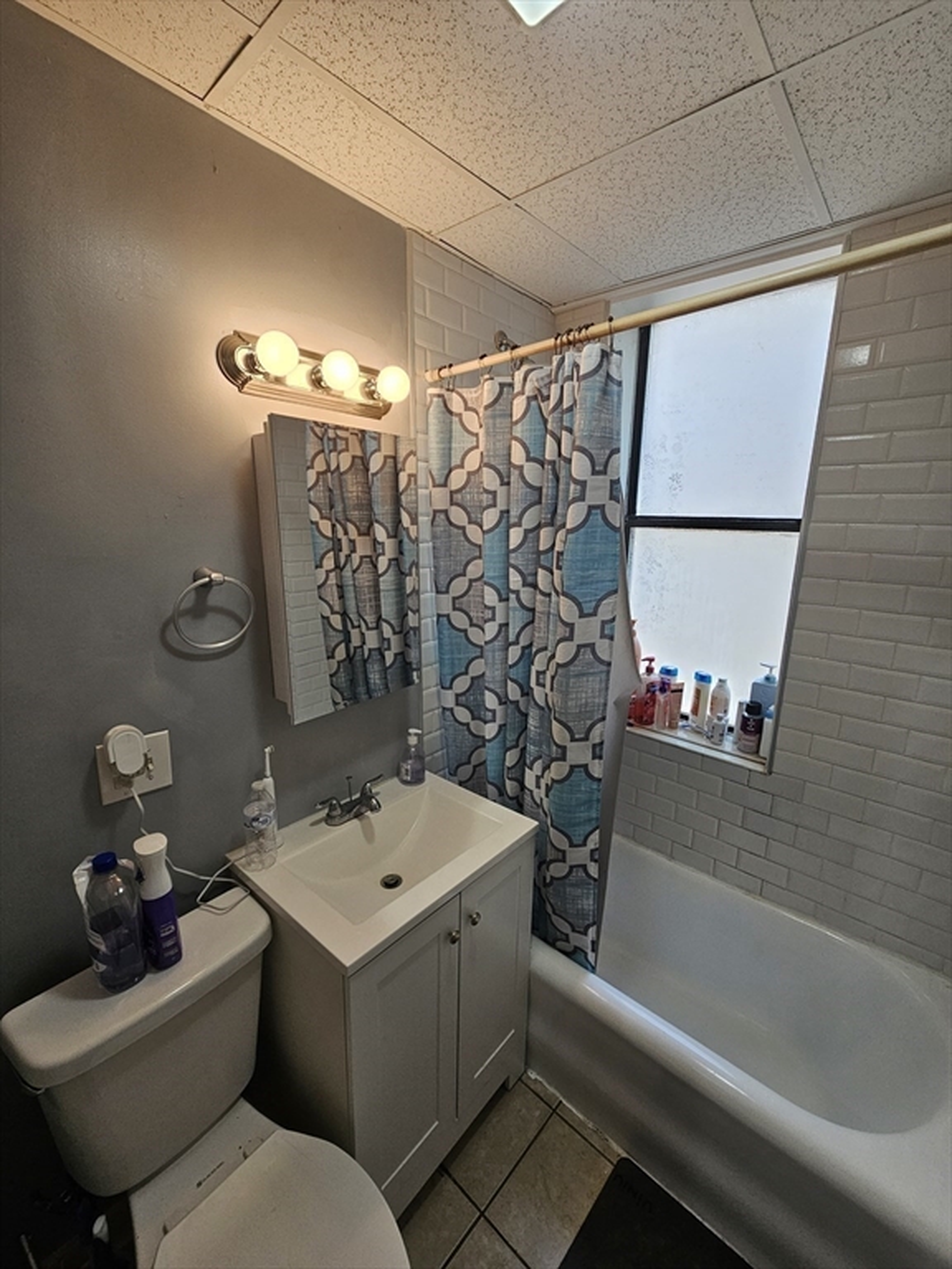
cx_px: 476
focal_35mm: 13
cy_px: 634
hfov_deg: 89.9
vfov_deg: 106.2
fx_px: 477
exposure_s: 1/120
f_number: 2.2
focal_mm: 2.2
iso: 100
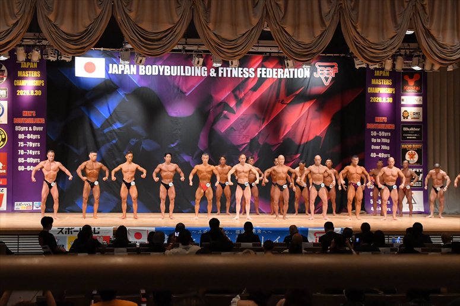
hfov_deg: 30.1
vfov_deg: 20.3
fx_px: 856
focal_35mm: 67
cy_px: 153
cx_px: 230
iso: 7200
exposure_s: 1/400
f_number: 5.6
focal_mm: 45
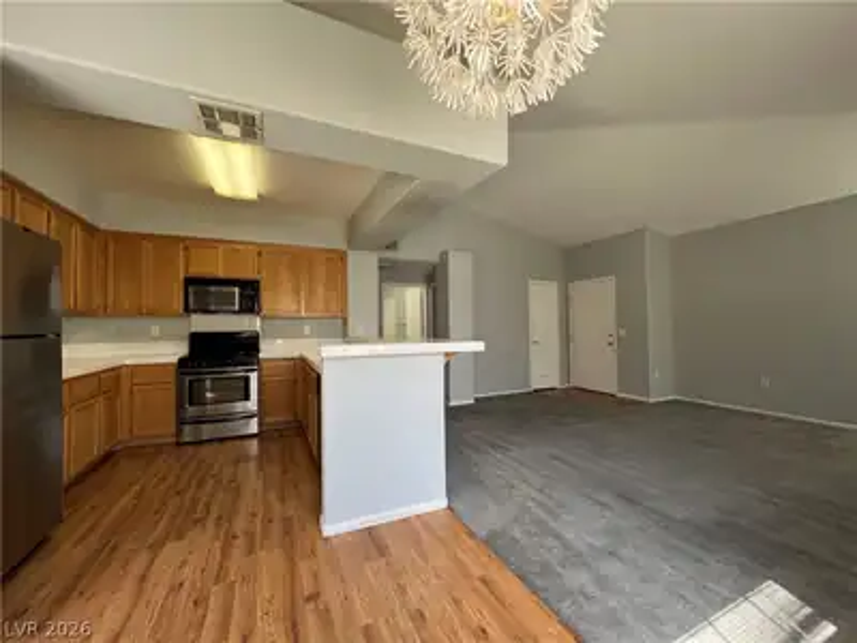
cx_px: 428
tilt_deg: +1.5
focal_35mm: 13
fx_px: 322
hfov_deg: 106.2
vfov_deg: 89.9
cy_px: 322
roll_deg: +0.0
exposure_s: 1/120
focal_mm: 1.57
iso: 80
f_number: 1.8
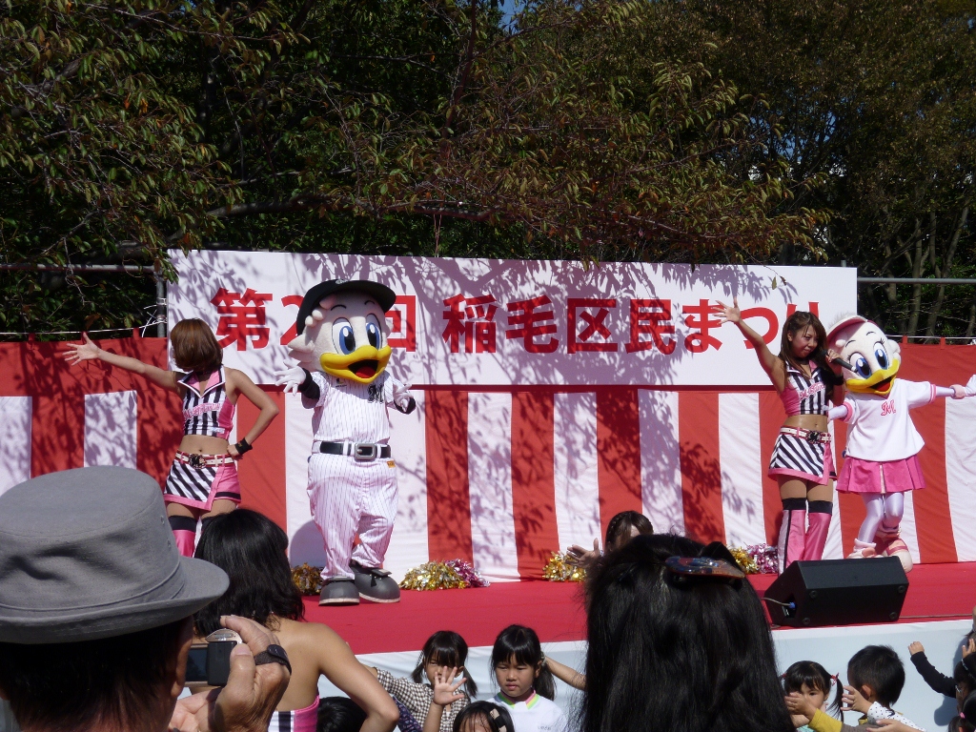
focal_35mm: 71
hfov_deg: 27.4
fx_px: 2002
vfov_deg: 20.7
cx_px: 488
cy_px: 366
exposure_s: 1/800
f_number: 4.8
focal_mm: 12.7
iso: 80
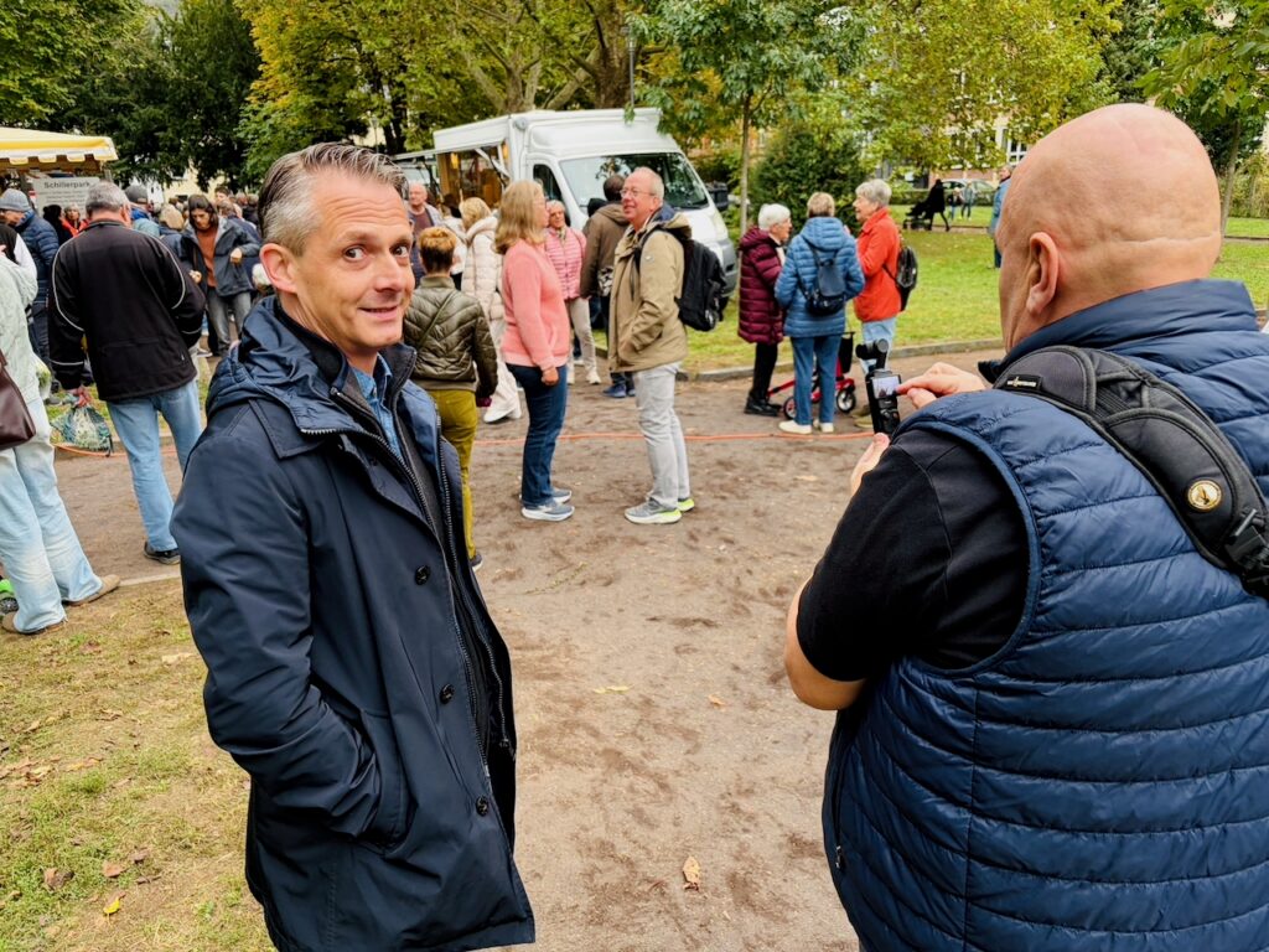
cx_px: 634
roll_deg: +0.8
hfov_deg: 67.3
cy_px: 476
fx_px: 953
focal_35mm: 26
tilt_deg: -15.4
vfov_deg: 53.1
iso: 50
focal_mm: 5.96
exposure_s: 1/122
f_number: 1.6
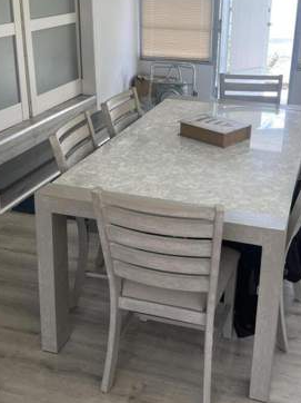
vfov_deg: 41.1
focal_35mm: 46
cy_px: 164
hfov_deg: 31.4
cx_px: 182
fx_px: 534
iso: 40
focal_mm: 5.7
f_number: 1.5
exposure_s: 1/181
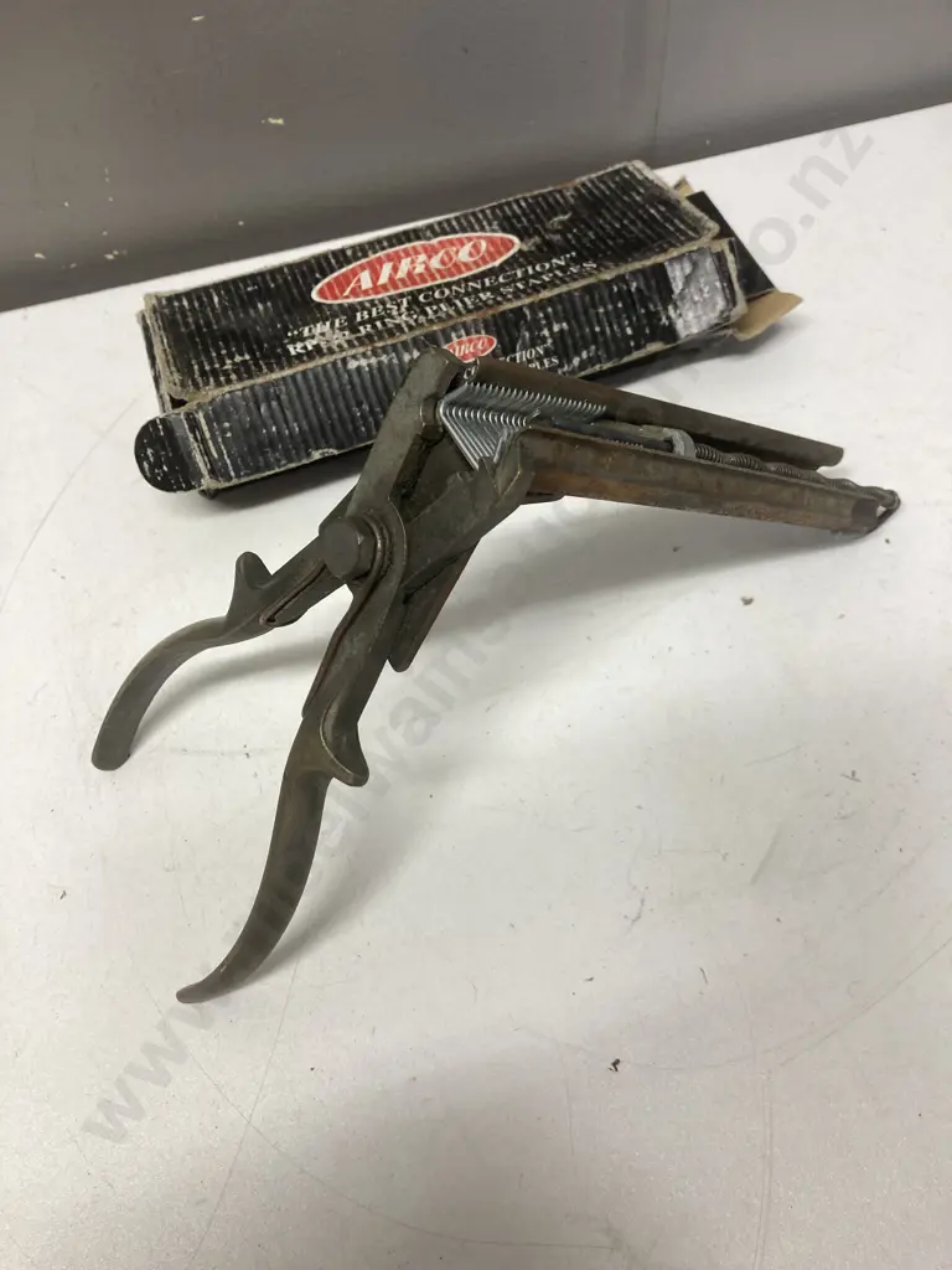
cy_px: 635
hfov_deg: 49.7
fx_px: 1027
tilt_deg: -59.8
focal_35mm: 28
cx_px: 476
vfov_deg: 63.4
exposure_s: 1/50
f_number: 1.8
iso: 50
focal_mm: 3.99
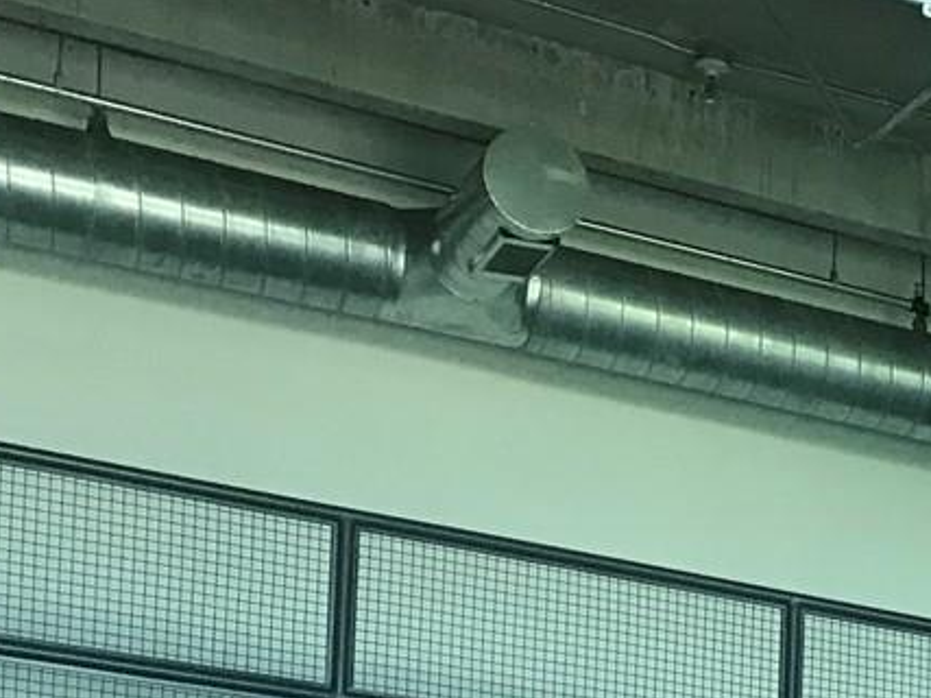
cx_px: 1402
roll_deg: -0.8
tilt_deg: +3.7
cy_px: 1291
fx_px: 2823
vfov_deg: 12.7
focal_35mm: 105
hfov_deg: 16.9
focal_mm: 3.99
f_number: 1.8
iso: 32
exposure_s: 1/30
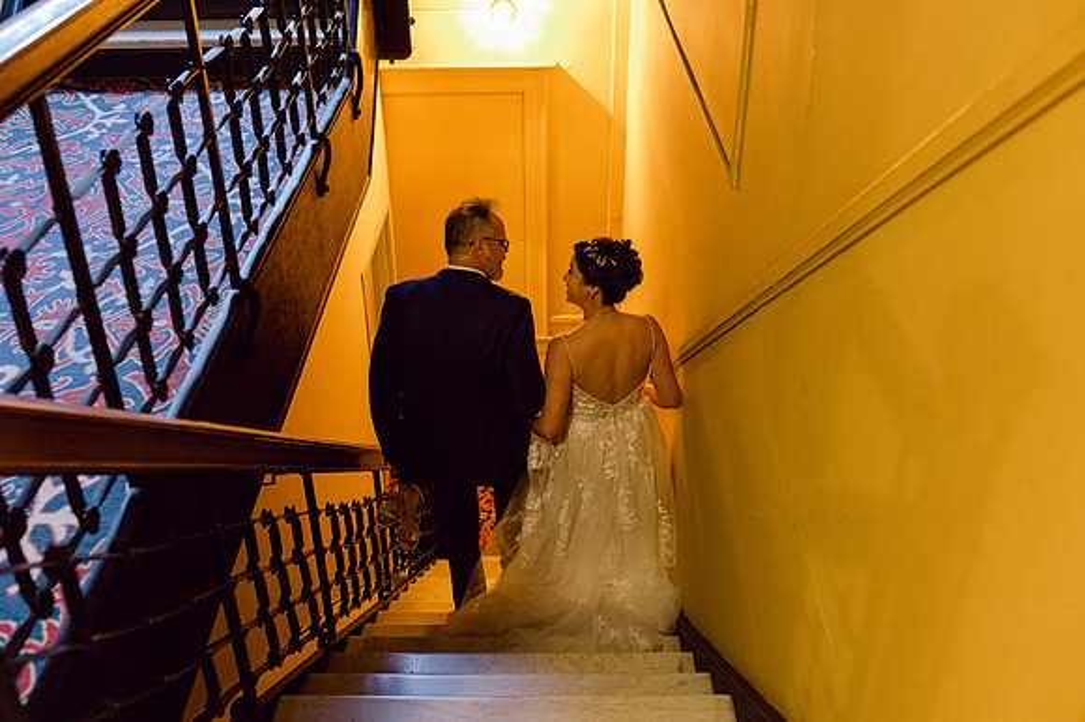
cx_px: 542
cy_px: 365
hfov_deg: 51.9
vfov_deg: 35.9
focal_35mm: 37
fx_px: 1115
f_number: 3.5
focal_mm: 35
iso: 6400
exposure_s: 1/40
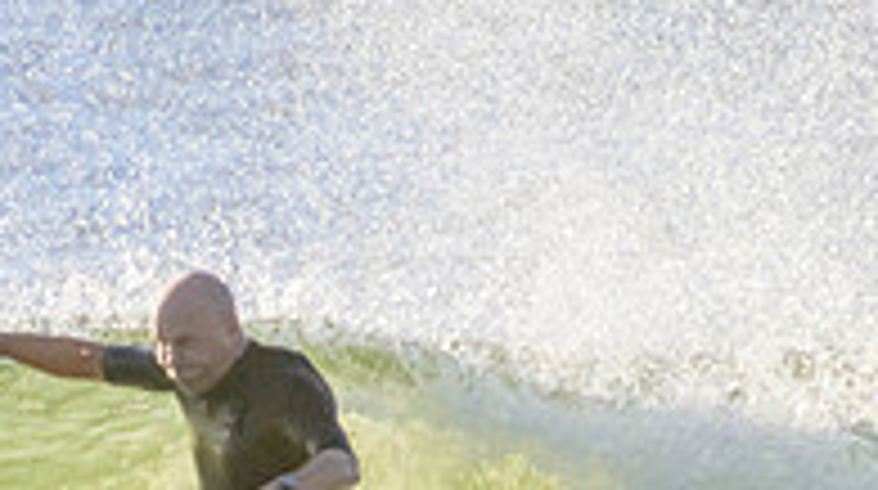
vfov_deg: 0.4
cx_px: -176
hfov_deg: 0.8
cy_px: 667
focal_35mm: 2845
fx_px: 66135
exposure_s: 1/2000
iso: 1400
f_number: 11
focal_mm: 800
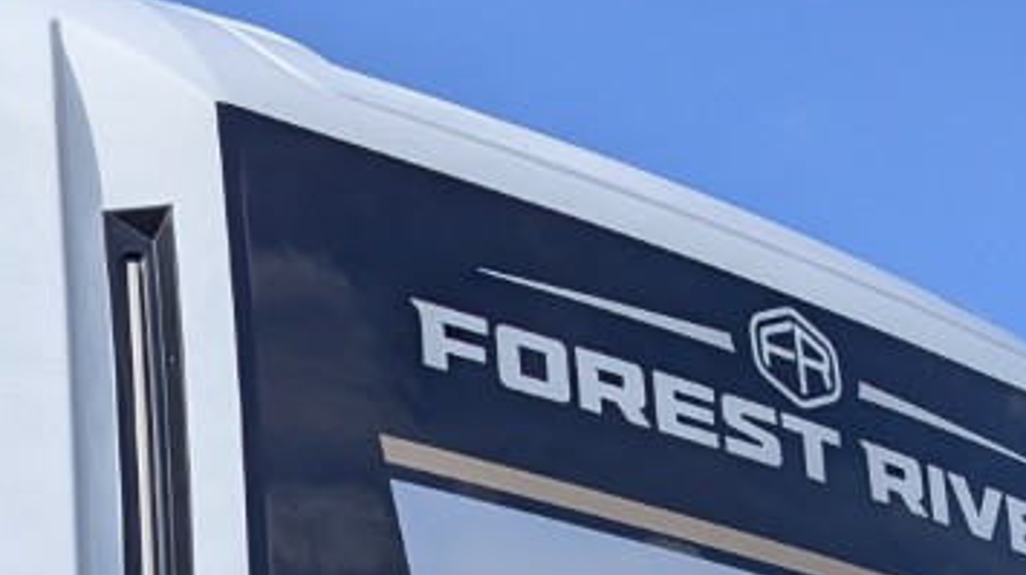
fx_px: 2800
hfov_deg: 20.0
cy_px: 1248
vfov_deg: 10.5
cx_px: -45
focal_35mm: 103
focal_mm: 6.81
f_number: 1.85
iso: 48
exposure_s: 1/2262
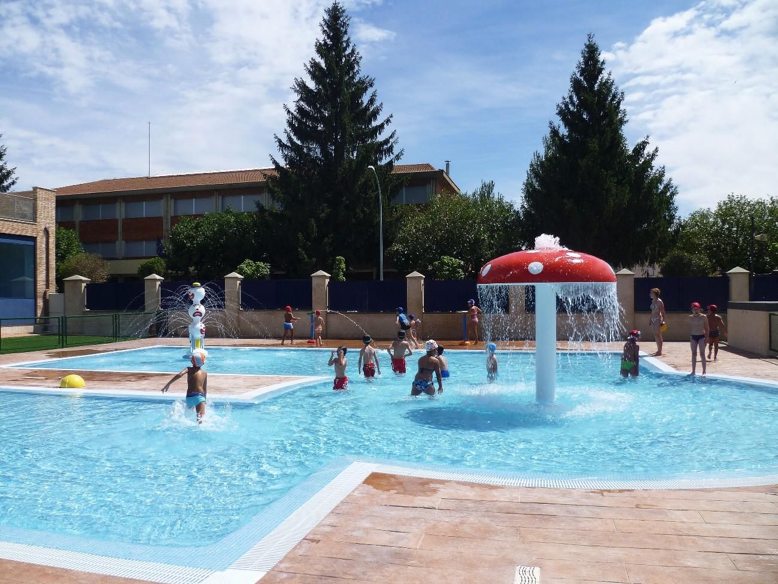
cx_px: 389
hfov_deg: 63.4
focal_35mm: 28
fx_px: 629
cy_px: 292
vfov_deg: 49.7
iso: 80
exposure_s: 1/200
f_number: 9
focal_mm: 5
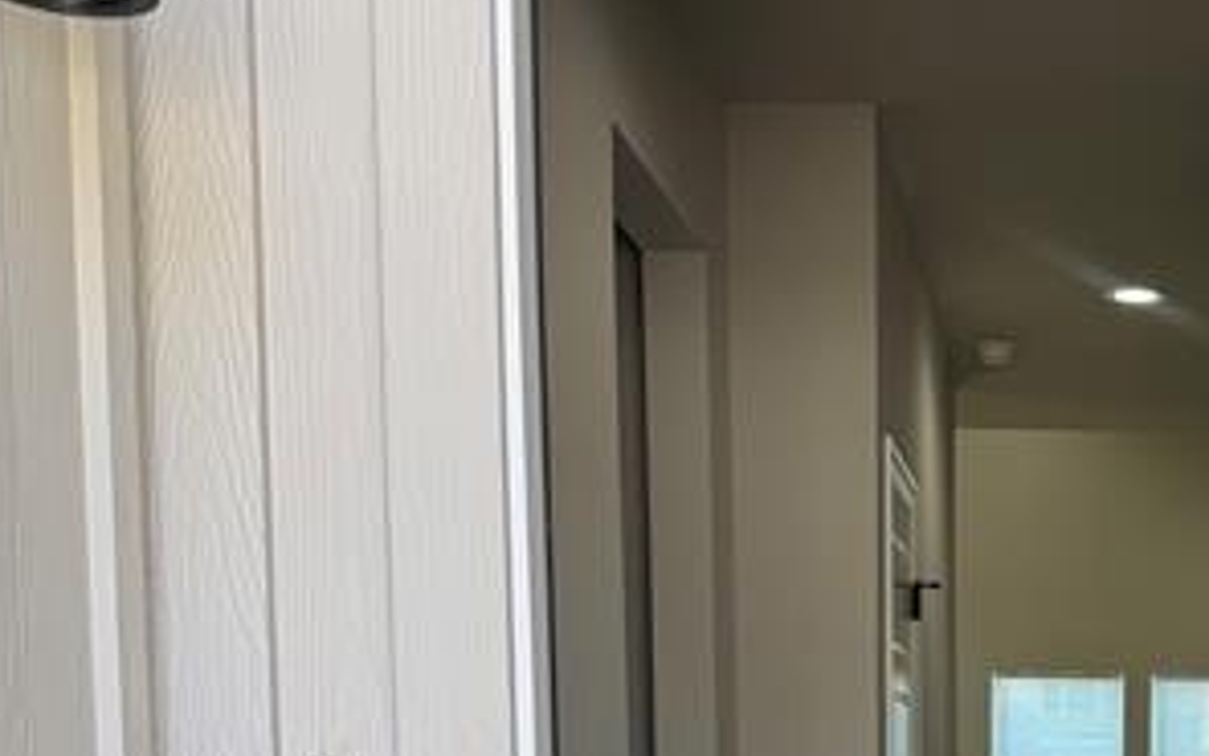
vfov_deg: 18.1
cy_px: 1046
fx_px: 2175
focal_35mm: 66
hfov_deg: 29.6
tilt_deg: -6.0
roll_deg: -0.7
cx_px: 1115
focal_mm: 6.76
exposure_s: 1/230
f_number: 1.78
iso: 64
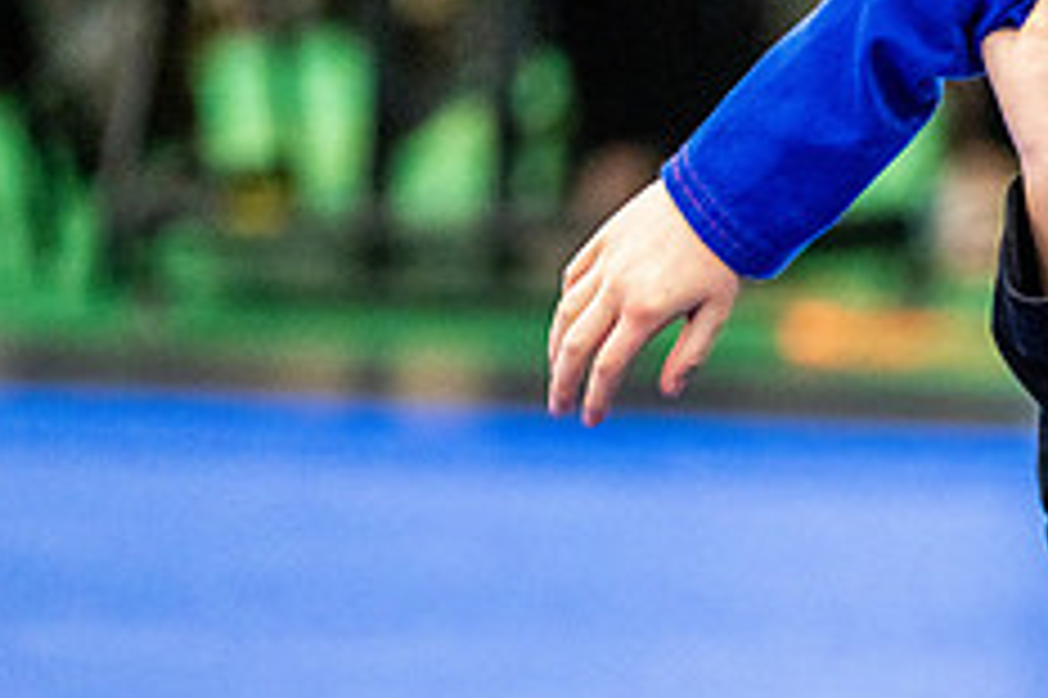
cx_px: 1282
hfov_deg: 4.1
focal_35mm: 498
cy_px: 651
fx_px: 14487
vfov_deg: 2.8
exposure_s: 1/500
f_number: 2.8
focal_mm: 200
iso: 5000
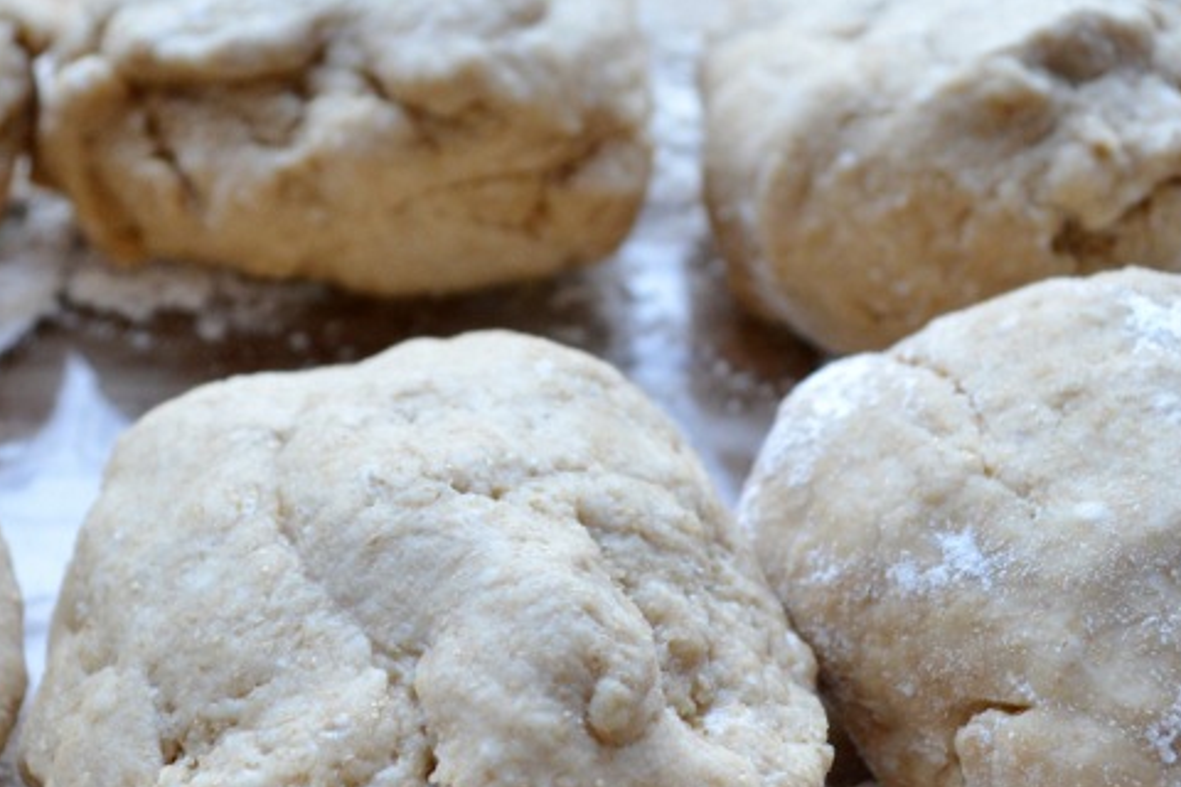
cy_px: 422
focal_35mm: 64
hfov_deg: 31.4
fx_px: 2099
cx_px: 512
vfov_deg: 21.2
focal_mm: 20
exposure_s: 1/80
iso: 400
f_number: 4.5
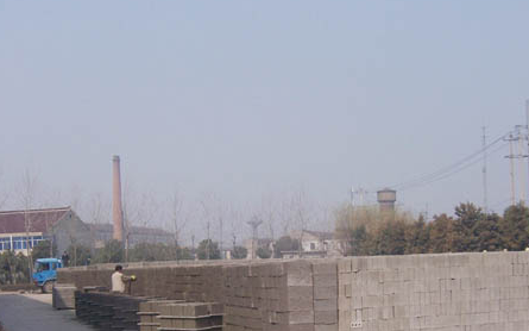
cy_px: 257
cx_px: 278
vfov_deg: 21.4
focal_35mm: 60
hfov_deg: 34.0
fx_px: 865
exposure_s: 1/800
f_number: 4.5
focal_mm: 6.2
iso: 80
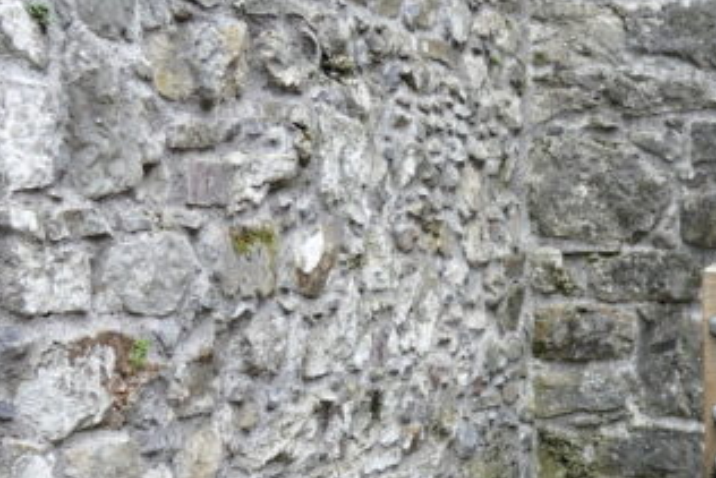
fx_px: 1612
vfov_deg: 16.6
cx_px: 1072
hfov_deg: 21.2
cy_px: 443
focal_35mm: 81
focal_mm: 9.12
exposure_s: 1/200
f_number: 2.8
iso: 125
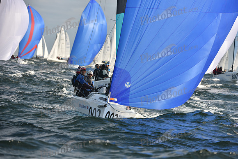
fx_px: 1587
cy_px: 80
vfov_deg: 5.7
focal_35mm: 240
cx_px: 119
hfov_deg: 8.6
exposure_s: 1/1600
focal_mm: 240
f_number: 6.3
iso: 320
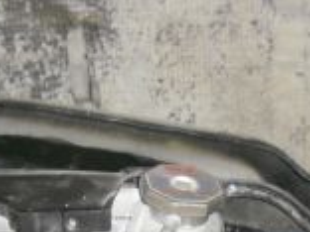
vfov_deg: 9.6
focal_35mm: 146
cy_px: 444
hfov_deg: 13.4
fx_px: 1307
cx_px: 284
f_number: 2.8
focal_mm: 6.2
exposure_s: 1/60
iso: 200
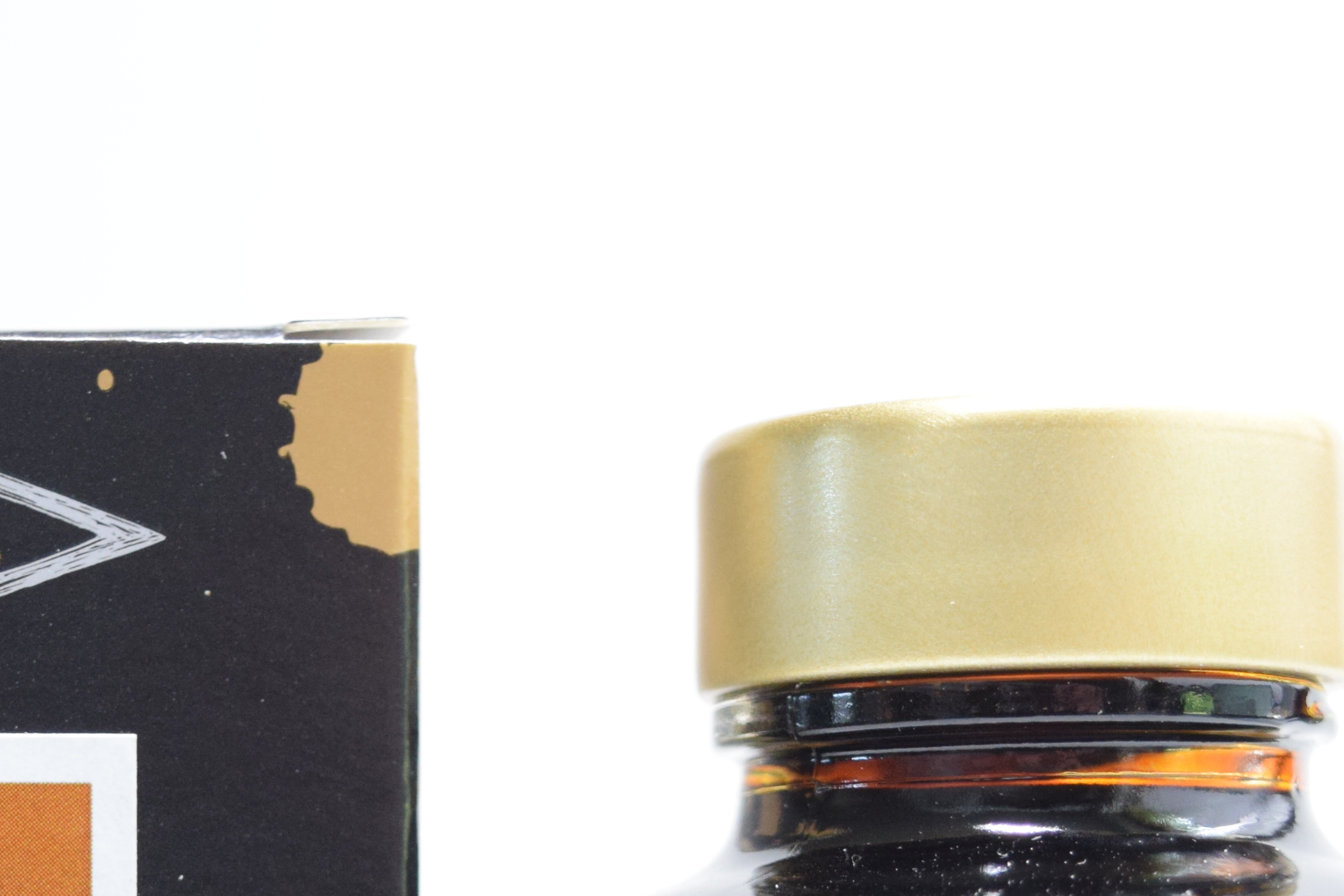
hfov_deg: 15.6
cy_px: 1078
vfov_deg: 10.3
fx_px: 4890
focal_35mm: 131
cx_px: 487
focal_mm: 34
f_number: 4.5
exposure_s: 1/60
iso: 900
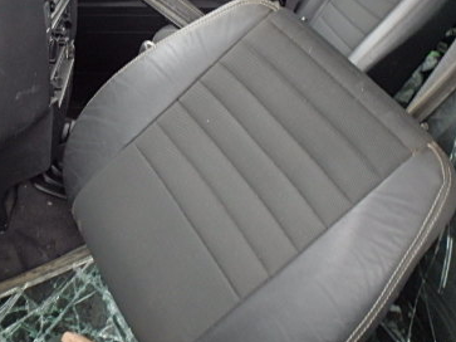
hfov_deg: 49.2
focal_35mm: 37
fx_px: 487
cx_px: 147
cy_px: 57
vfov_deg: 37.0
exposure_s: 1/60
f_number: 3.5
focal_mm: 3.7
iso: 200
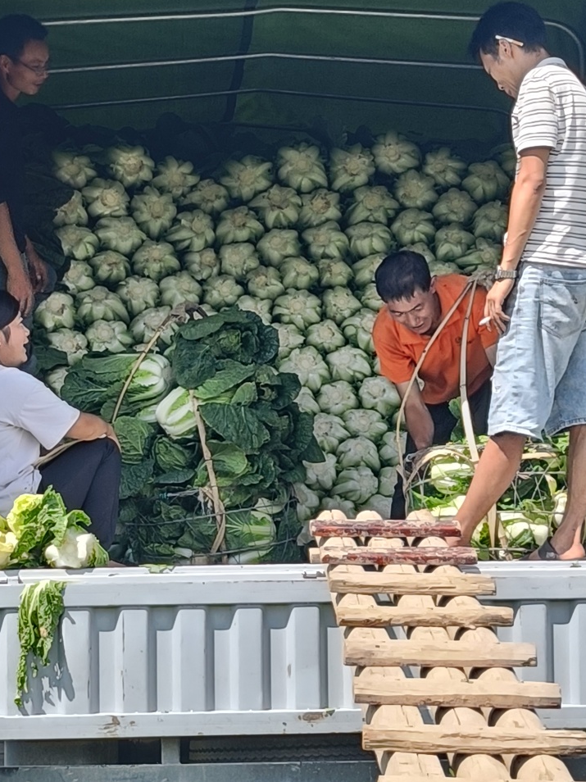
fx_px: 2348
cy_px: 391
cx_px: 268
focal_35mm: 104
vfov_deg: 18.9
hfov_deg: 14.2
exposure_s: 1/306
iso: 100
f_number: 1.7
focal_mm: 4.7
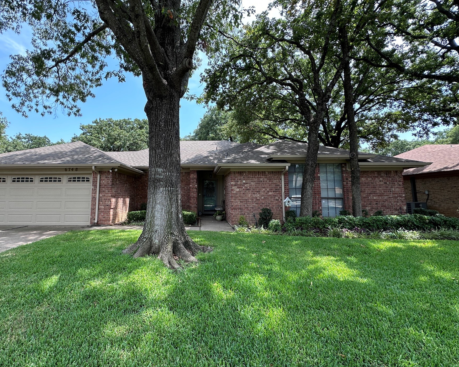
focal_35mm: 16
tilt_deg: +5.0
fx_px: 217
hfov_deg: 92.4
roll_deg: +0.0
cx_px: 195
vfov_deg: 80.3
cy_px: 174
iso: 40
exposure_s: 1/331
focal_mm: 2.22
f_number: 2.2
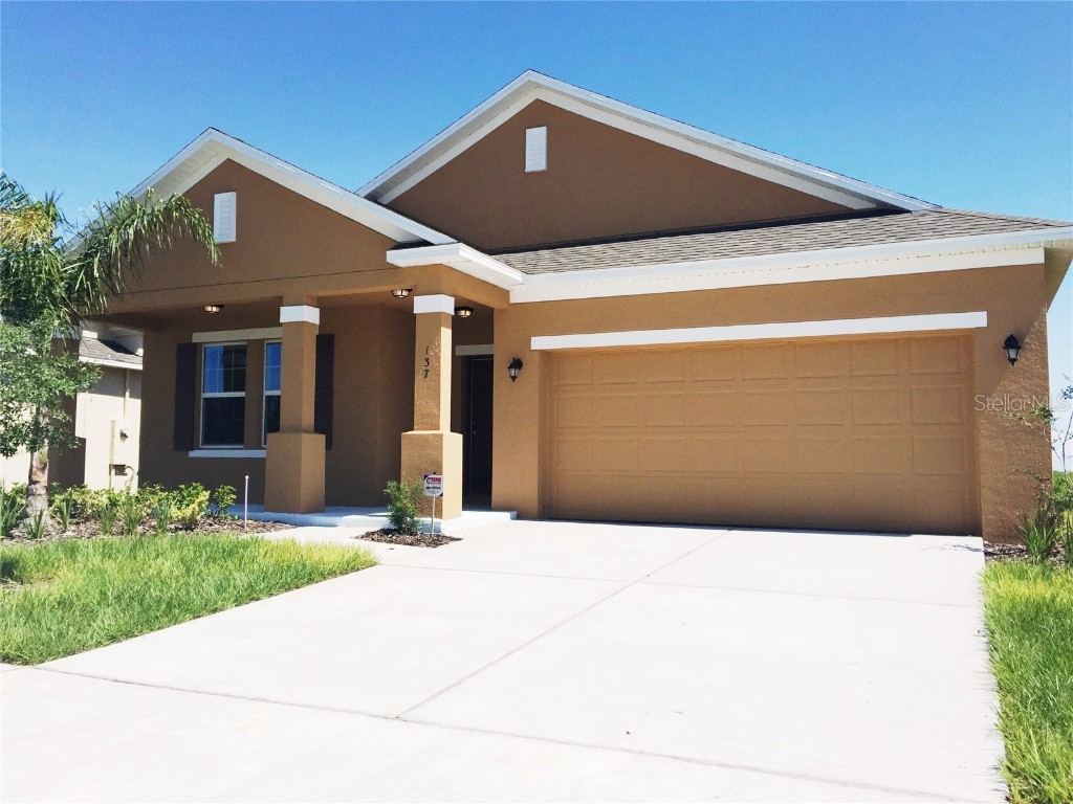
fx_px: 899
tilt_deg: +6.4
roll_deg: -1.5
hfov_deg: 61.7
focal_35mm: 29
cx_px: 536
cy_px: 402
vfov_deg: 48.2
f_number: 2.2
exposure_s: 1/4405
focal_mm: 4.15
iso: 32
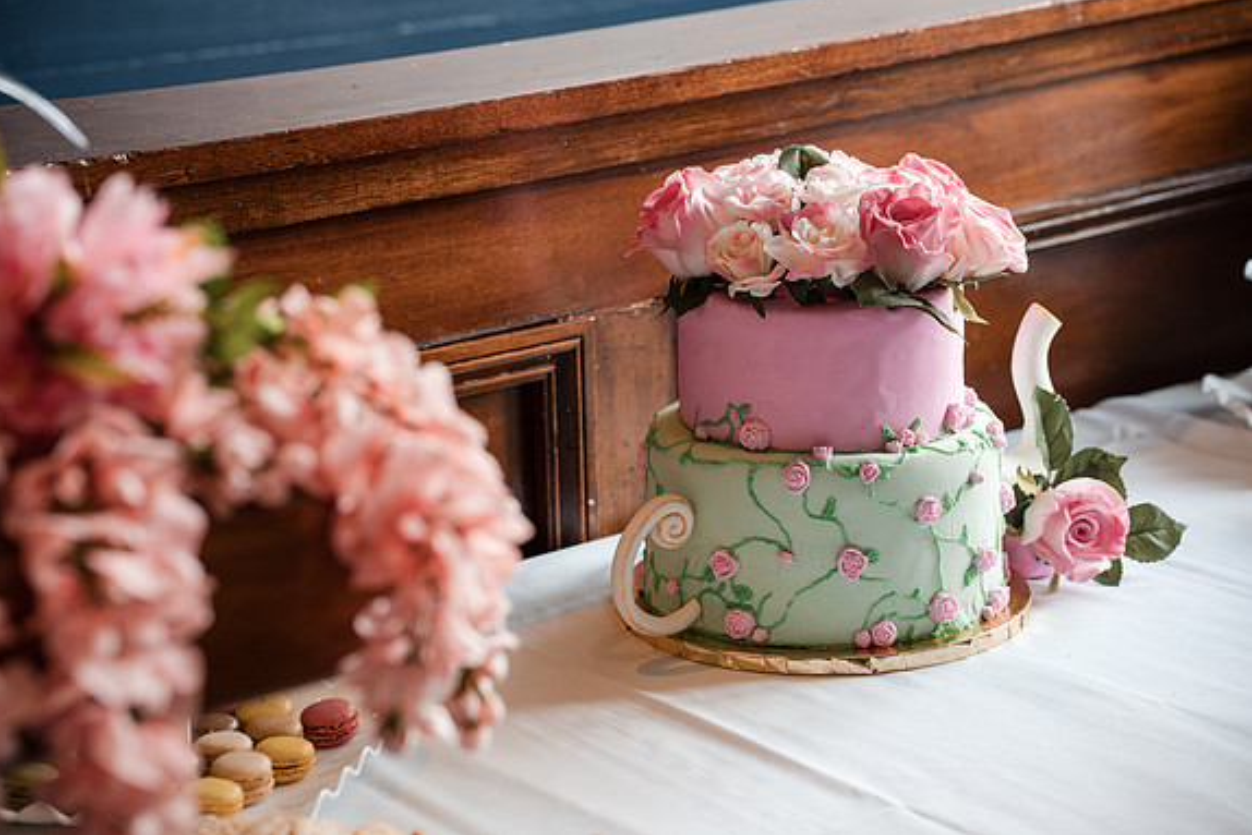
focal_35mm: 95
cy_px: 415
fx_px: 3305
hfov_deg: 21.5
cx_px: 622
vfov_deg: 14.4
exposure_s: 1/250
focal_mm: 94
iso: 1250
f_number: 4
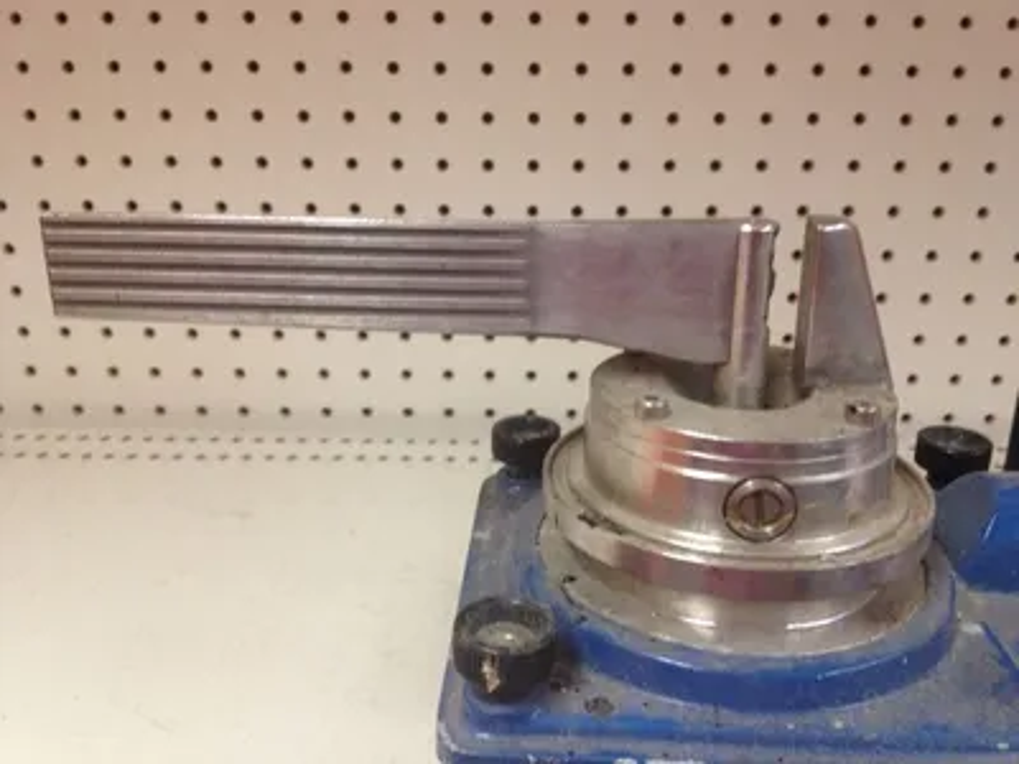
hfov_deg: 52.6
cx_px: 510
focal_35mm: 35
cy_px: 382
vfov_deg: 40.7
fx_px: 1030
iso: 80
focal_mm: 4.28
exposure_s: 1/20
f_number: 2.4
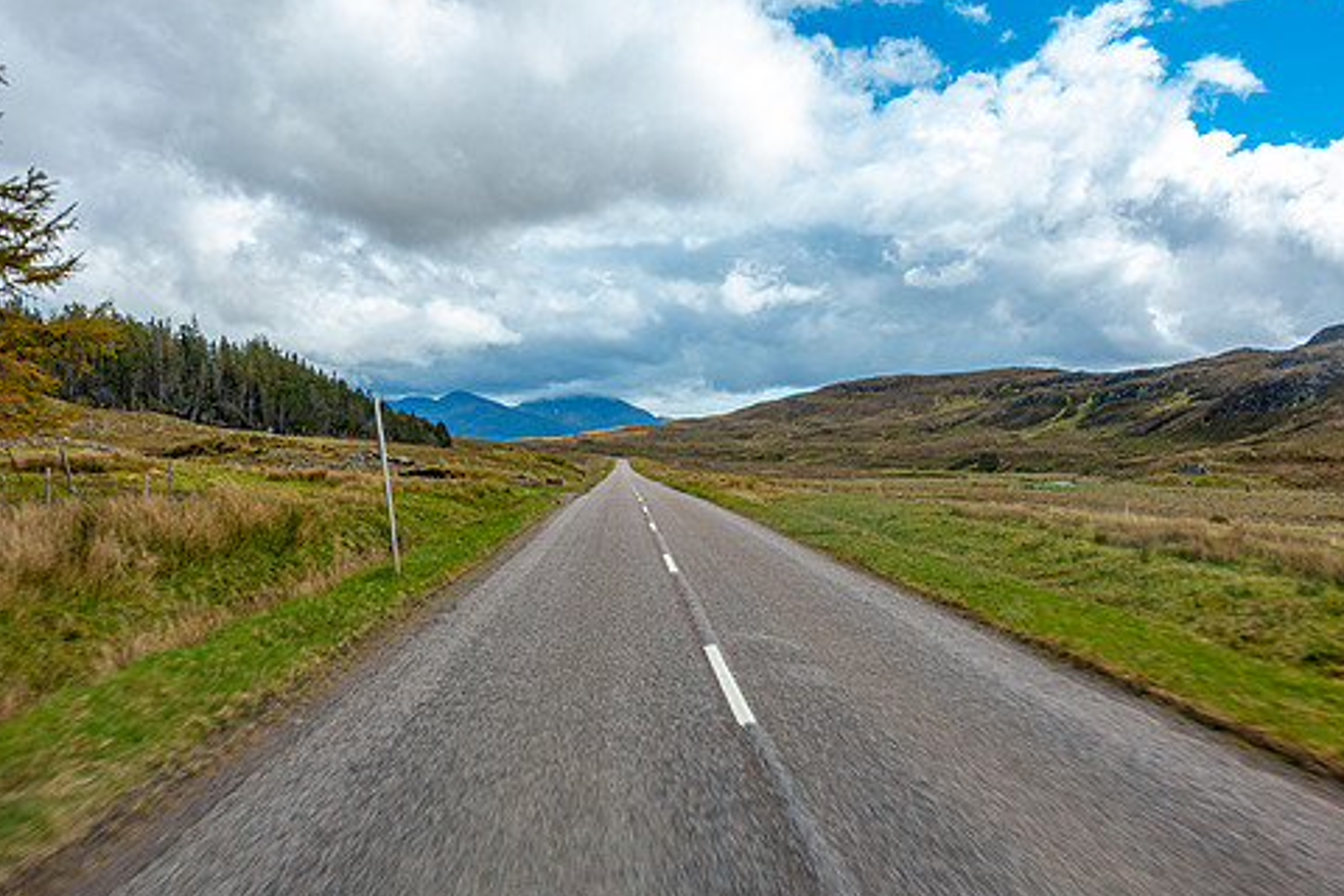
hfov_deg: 63.6
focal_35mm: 29
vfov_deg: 44.9
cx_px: 616
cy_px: 469
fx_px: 1083
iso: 125
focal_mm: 8.9
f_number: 7.1
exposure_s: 1/200
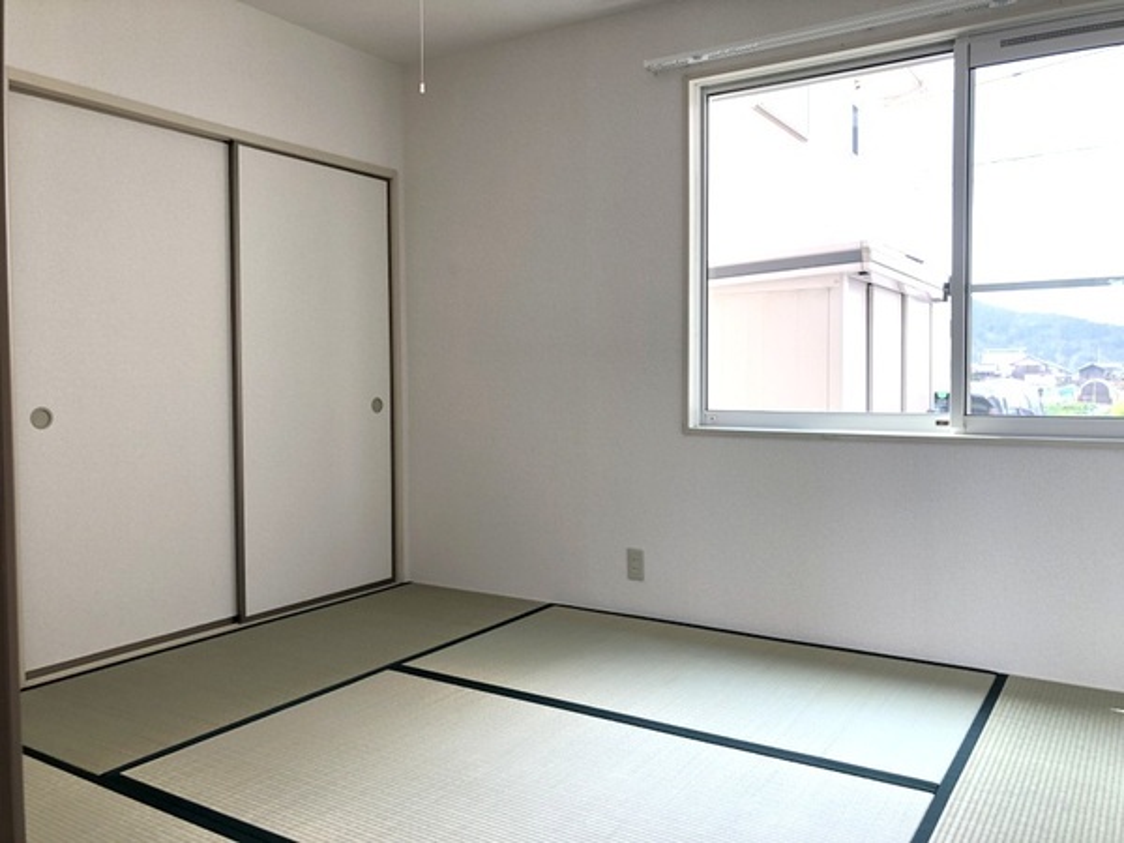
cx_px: 562
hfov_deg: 63.4
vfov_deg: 49.7
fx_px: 909
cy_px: 422
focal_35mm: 28
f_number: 1.8
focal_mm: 3.99
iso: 80
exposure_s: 1/120
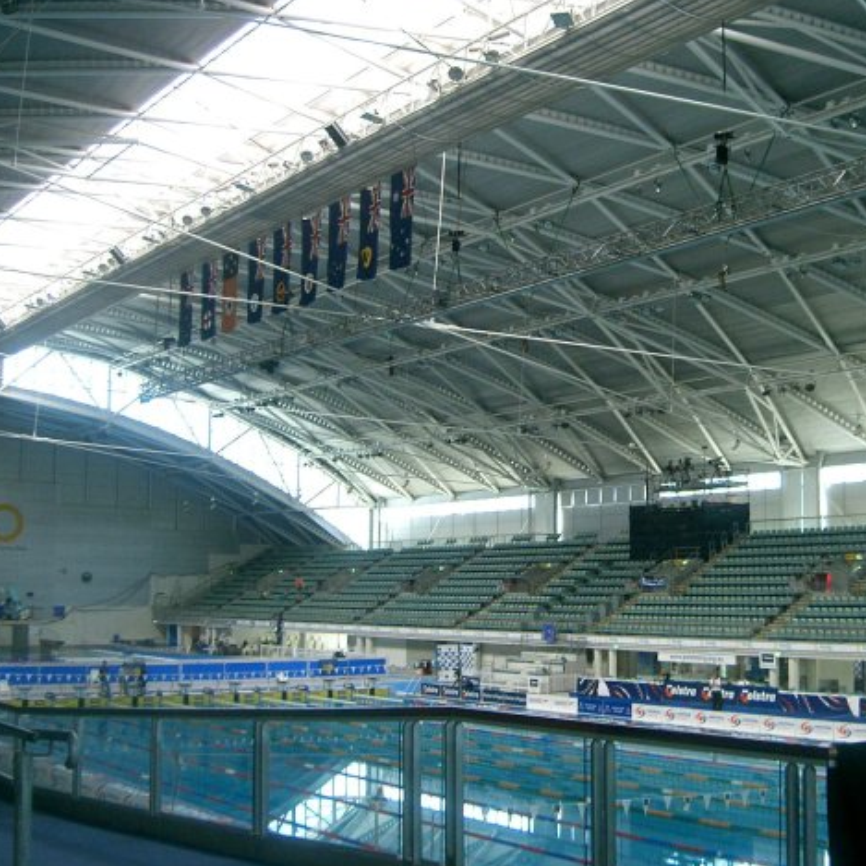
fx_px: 1330
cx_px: 580
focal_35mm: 47
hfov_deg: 35.7
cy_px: 427
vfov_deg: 36.1
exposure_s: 1/80
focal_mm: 8
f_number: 2.8
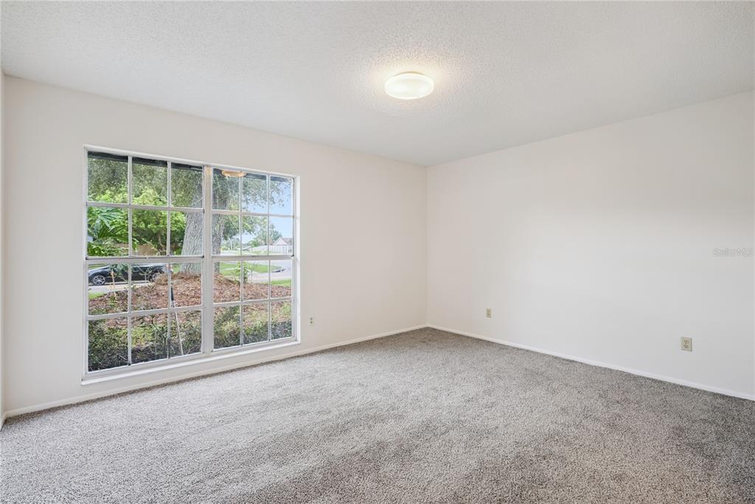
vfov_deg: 73.8
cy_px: 252
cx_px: 378
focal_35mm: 16
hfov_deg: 96.7
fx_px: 336
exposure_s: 1/50
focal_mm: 16
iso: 800
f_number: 9
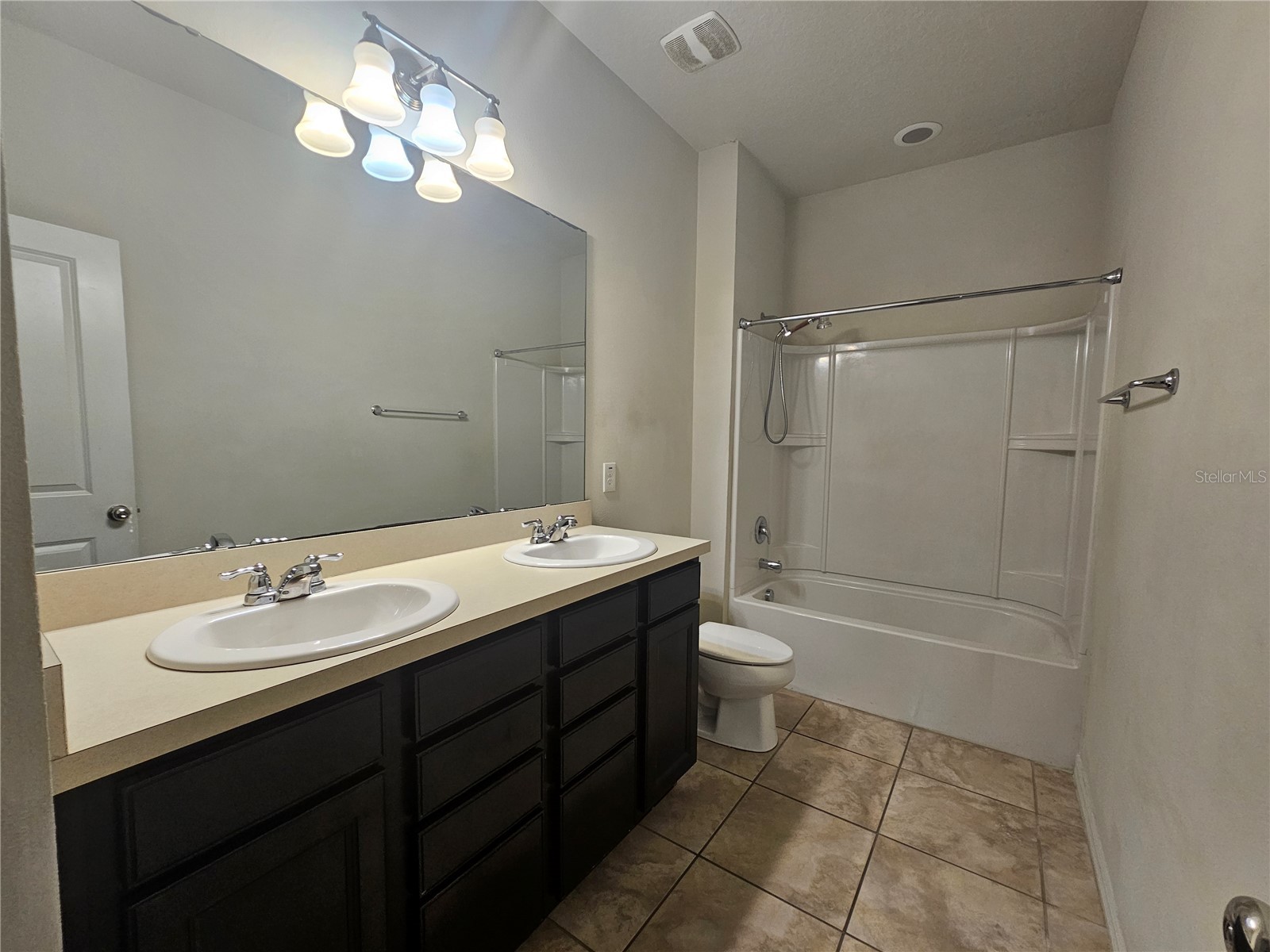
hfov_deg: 106.2
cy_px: 476
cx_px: 635
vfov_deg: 89.9
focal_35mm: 13
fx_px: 477
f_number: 2.2
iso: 160
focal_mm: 2.2
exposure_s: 1/60
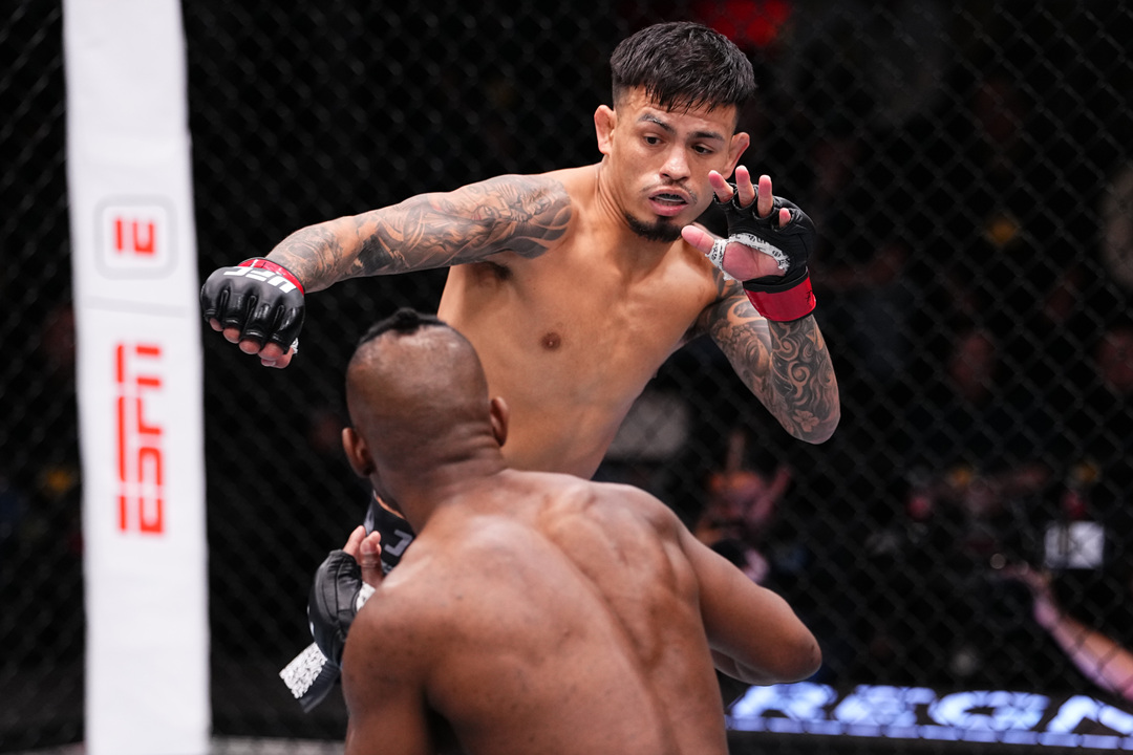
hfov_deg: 20.4
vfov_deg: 13.7
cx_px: 566
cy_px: 378
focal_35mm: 100
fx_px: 3147
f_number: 2.2
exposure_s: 1/1250
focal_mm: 100
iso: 2500
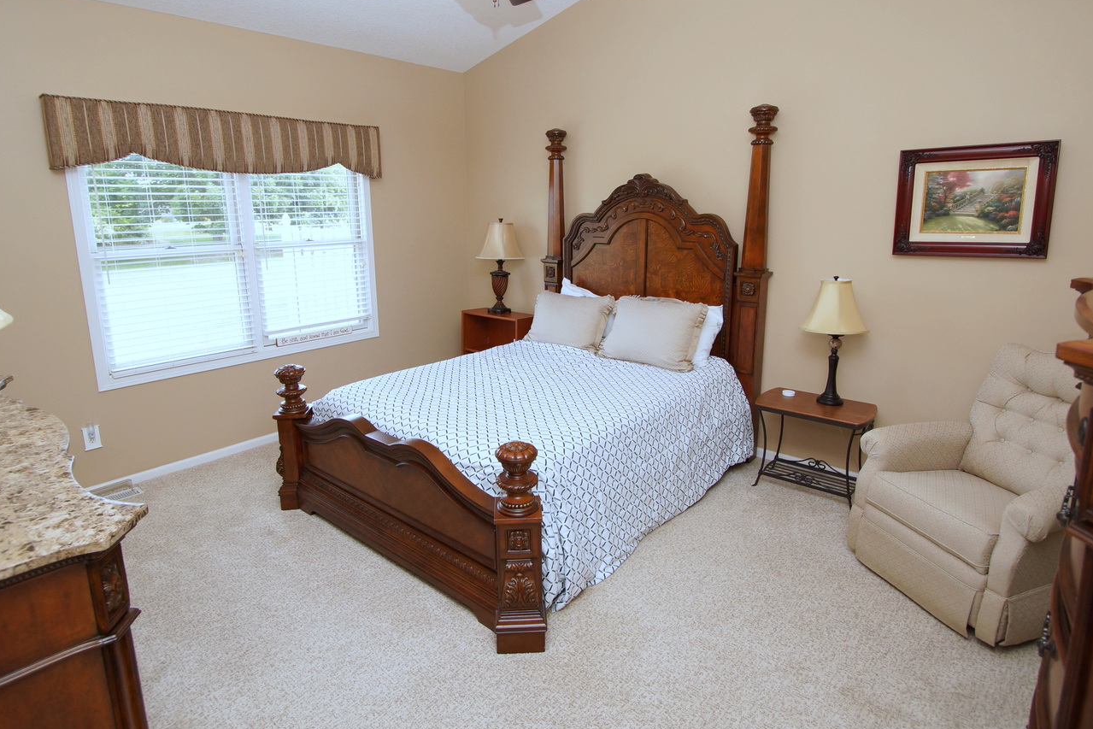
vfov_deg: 64.5
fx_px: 577
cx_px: 533
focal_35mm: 19
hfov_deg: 86.9
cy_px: 332
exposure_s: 1/60
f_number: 4
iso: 320
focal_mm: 10
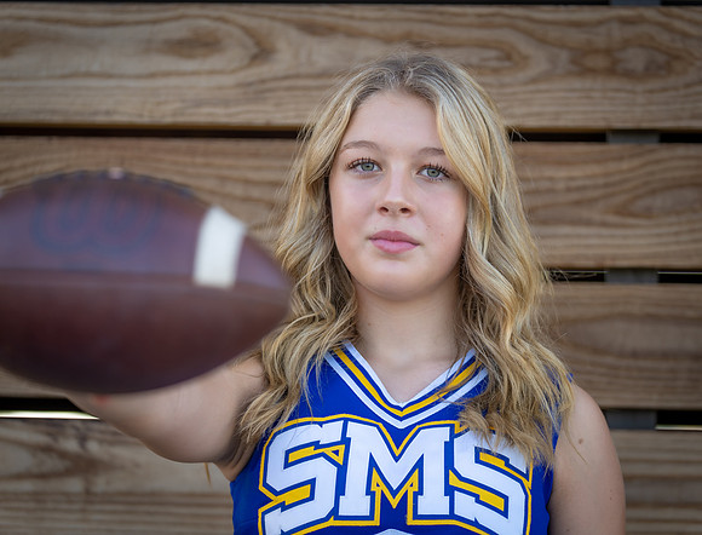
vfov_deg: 13.7
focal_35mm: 109
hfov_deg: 17.9
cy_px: 268
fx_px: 2231
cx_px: 402
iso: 125
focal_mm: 100
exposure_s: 1/320
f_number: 2.8
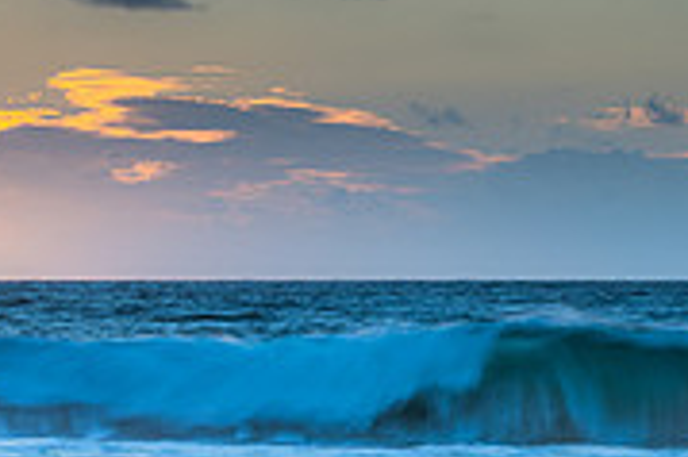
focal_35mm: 245
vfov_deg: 5.6
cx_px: -200
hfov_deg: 8.3
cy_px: 620
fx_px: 4678
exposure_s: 1/2.5
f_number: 10
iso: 31
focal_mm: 75
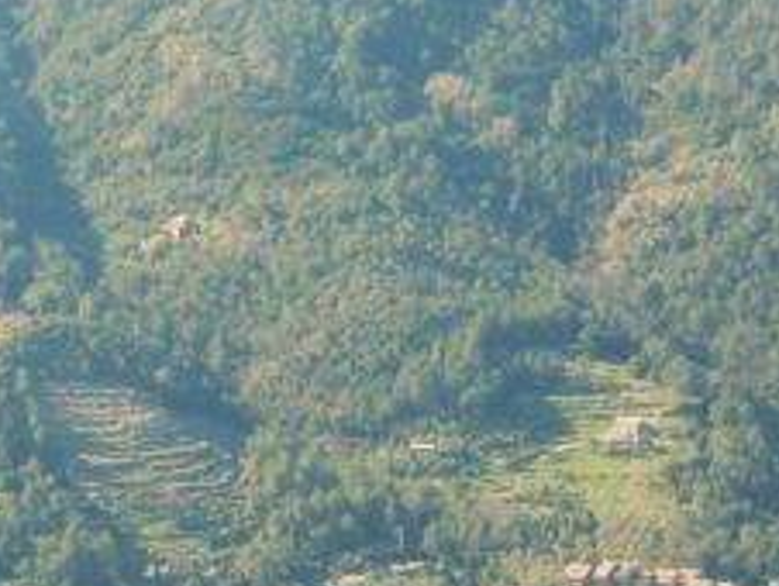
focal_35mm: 318
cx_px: 79
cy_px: 741
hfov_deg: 6.2
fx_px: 7164
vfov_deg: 4.7
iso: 100
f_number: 4.5
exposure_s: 1/250
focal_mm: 19.7
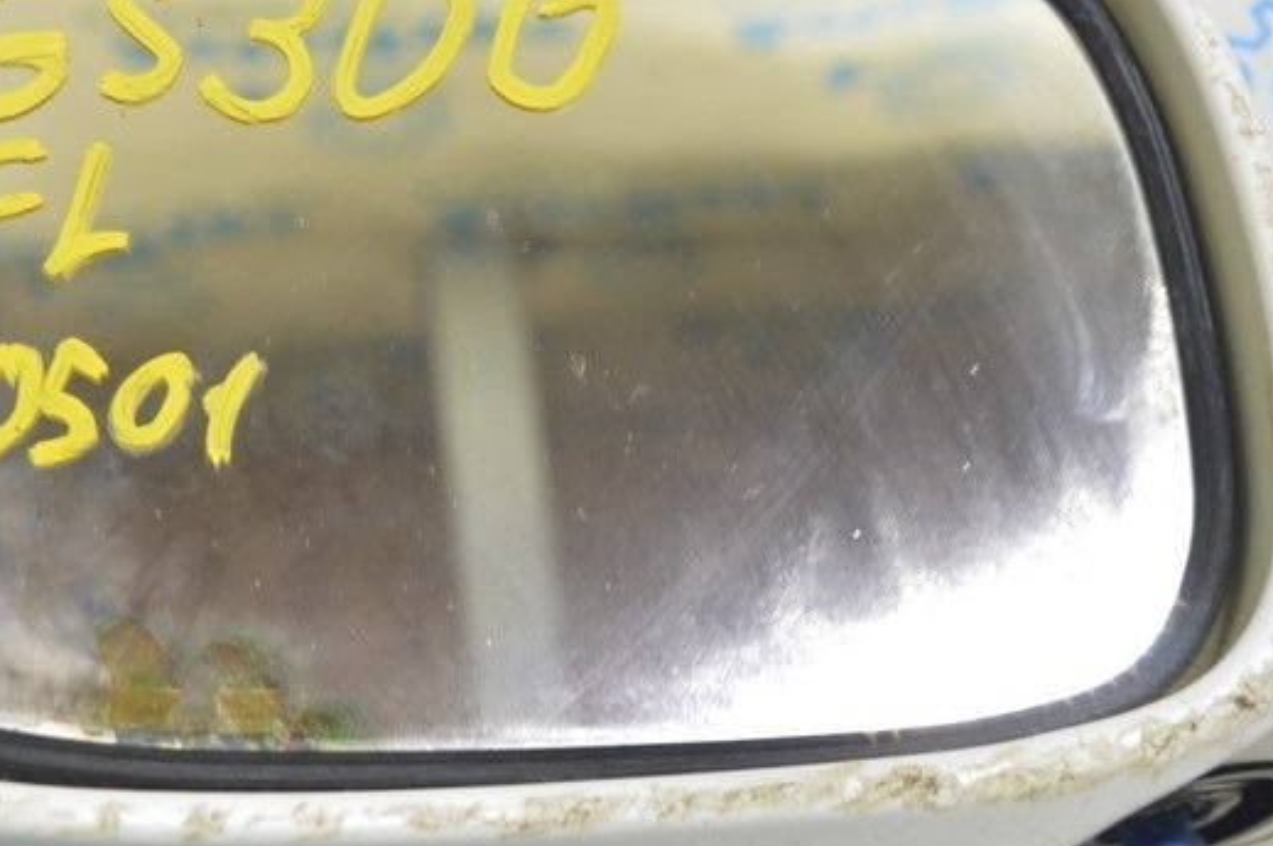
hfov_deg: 26.3
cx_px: 525
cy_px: 401
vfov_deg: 17.7
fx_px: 2720
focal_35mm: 77
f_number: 5.6
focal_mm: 26
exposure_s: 1/20
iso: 400
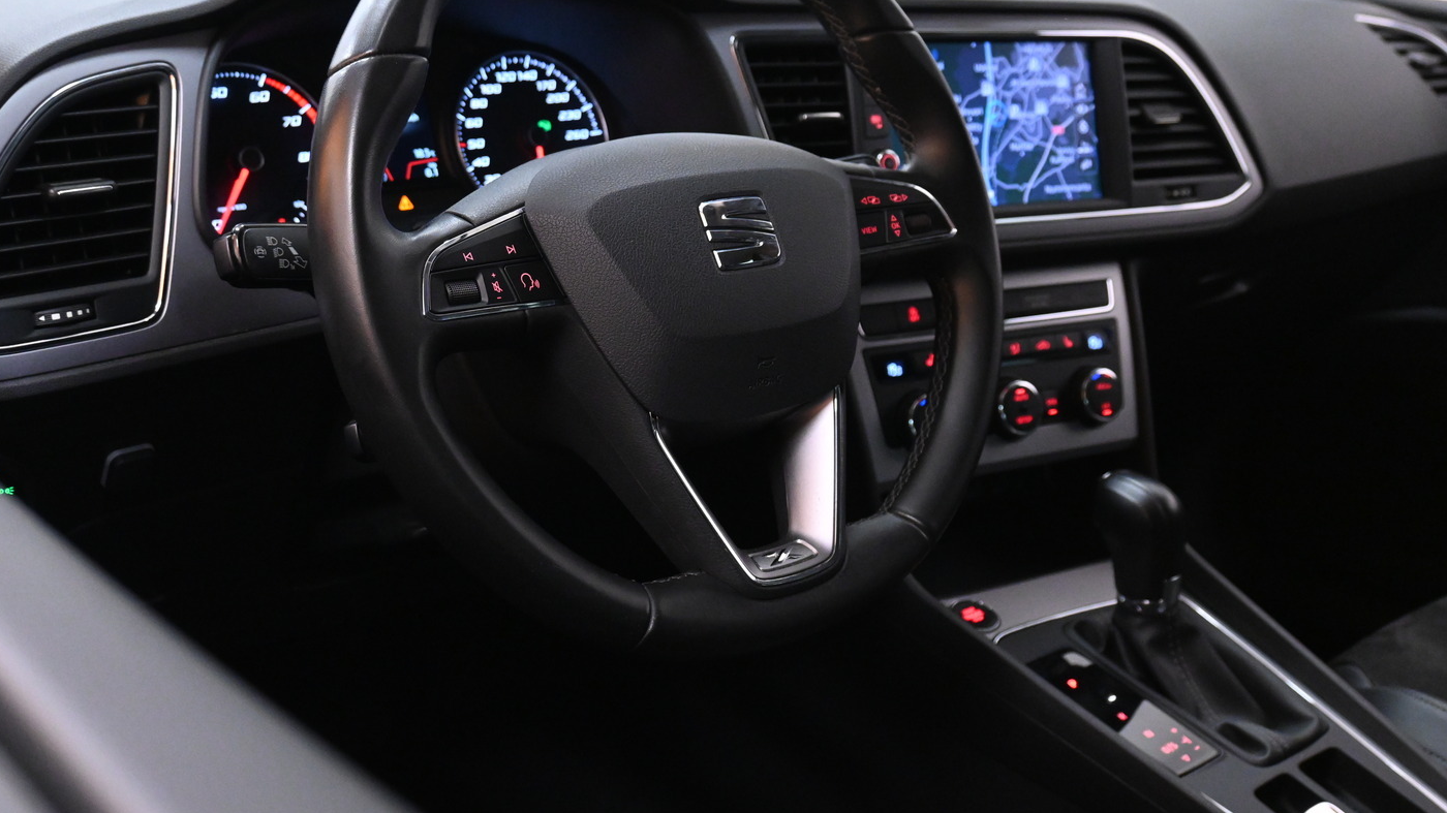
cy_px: 300
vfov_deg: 28.9
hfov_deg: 49.5
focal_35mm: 41
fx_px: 1569
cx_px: 698
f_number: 4.5
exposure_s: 1/60
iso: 3200
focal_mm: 22.5
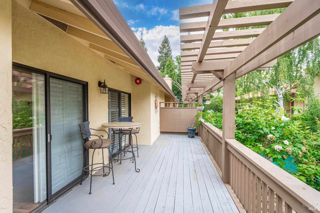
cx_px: 160
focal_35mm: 15
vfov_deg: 77.3
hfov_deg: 100.4
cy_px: 106
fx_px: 133
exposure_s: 1/250
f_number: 6.3
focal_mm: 10
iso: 200
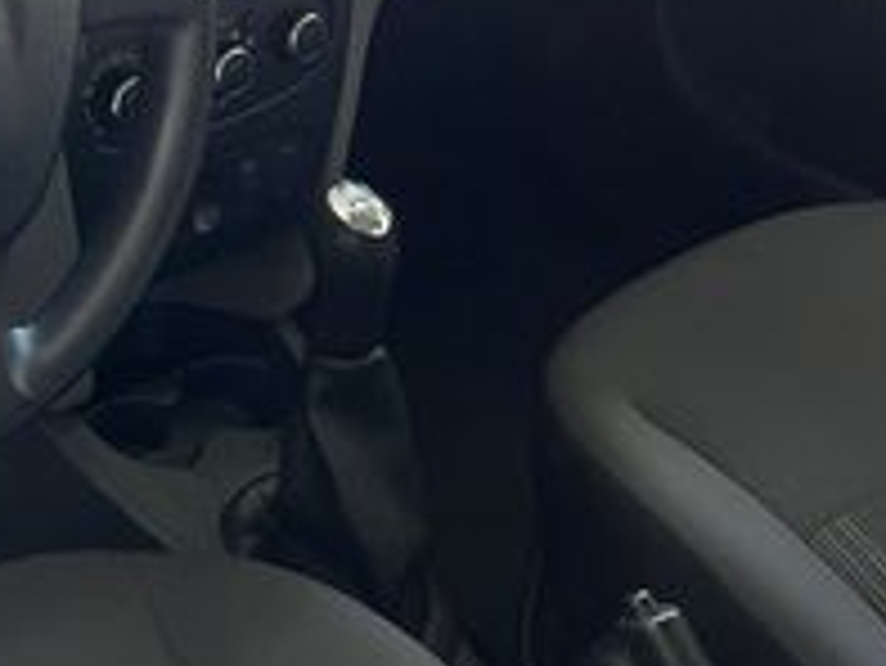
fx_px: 1588
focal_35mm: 62
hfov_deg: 28.4
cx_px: -85
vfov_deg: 23.4
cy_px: 158
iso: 125
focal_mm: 5.7
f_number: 1.5
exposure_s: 1/60
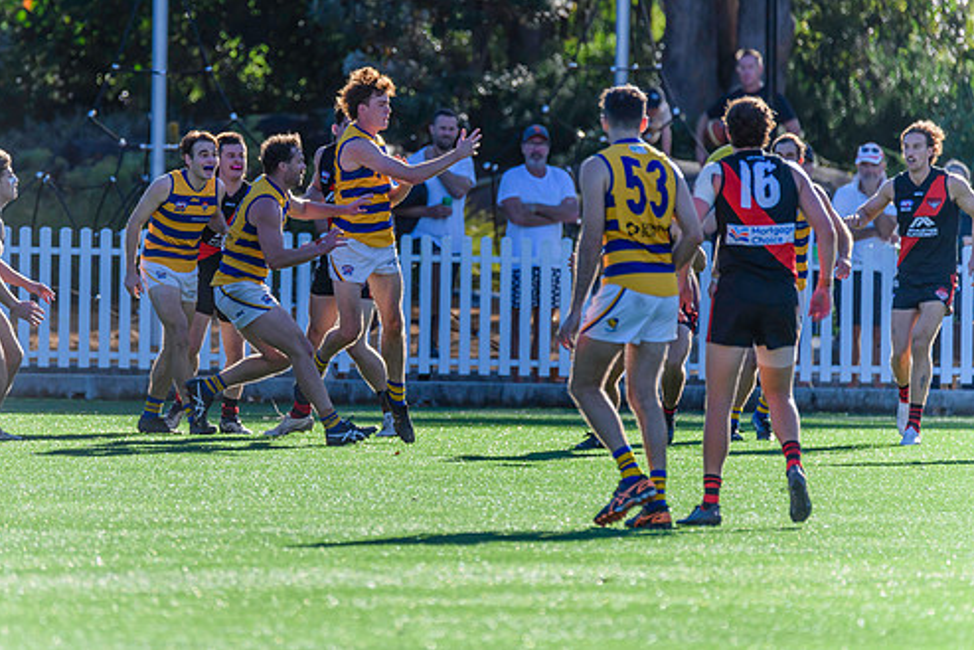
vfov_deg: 2.0
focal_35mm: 674
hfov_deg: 3.1
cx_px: 385
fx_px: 18240
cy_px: 279
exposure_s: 1/2000
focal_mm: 550
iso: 800
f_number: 6.3
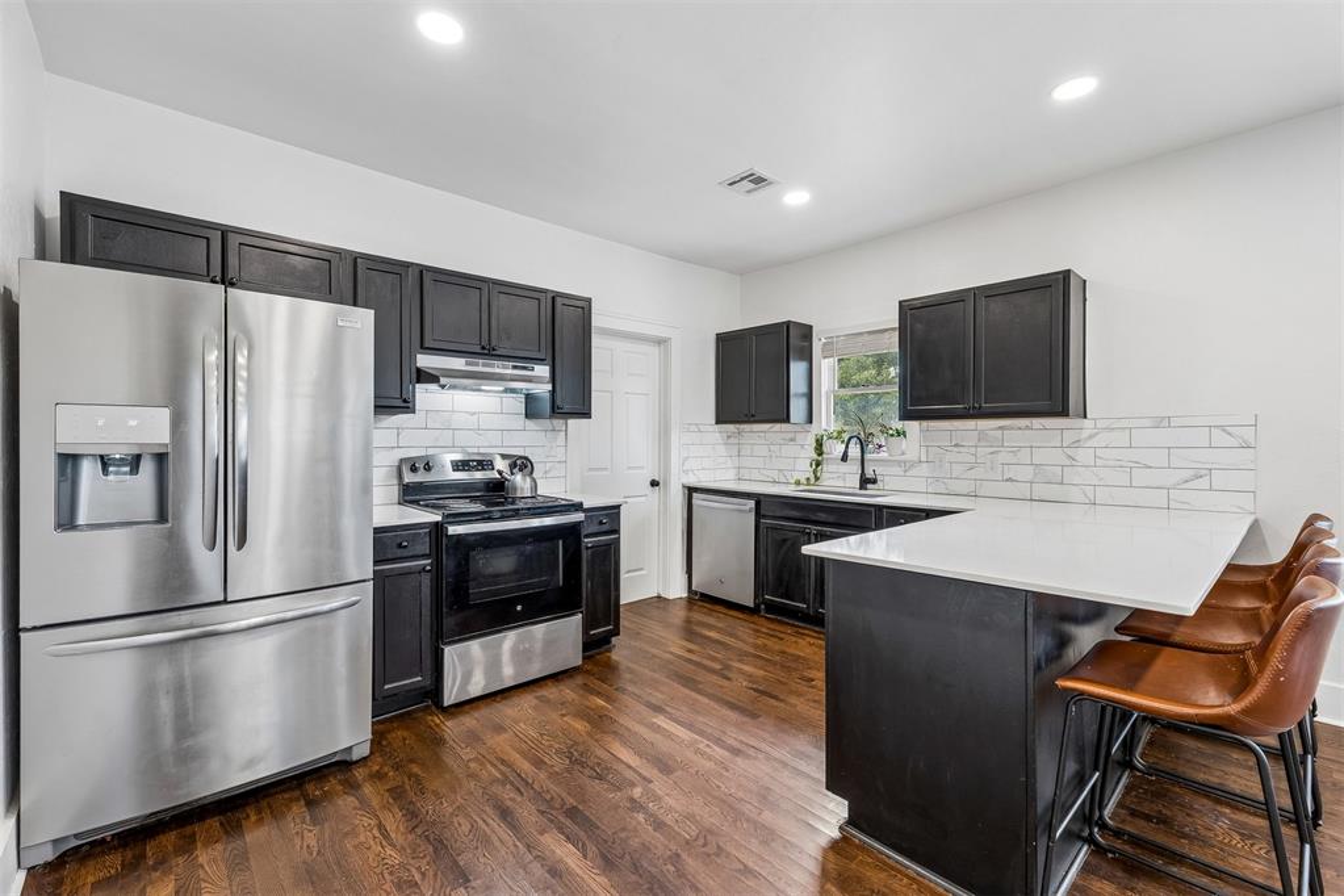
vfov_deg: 77.3
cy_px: 448
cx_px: 672
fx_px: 560
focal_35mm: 15
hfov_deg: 100.4
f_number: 6.3
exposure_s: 1/13
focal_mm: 10
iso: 100
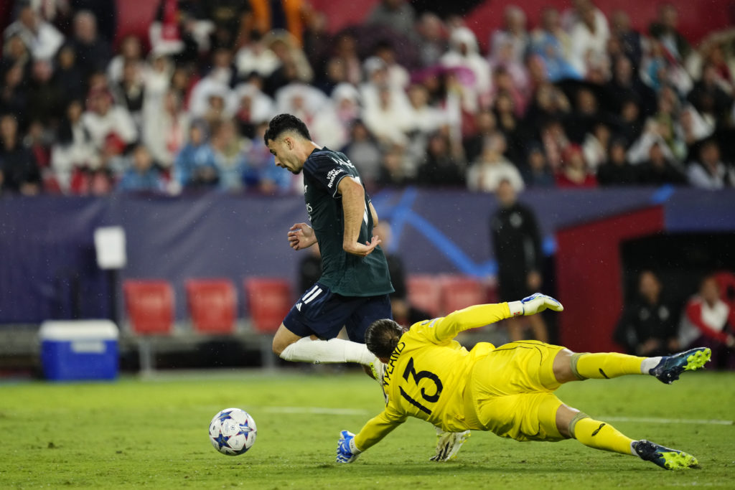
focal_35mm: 400
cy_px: 245
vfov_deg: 3.4
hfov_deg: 5.2
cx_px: 368
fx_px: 8167
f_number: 2.8
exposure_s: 1/1600
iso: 2500
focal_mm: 400
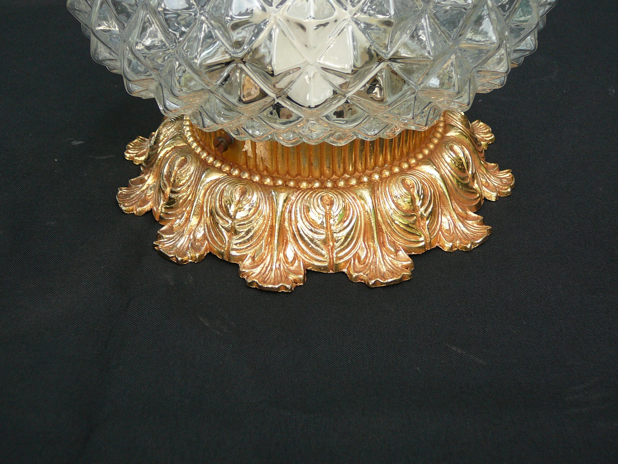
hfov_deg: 40.4
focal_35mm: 47
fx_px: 839
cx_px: 309
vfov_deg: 30.9
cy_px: 232
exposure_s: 1/50
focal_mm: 7
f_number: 3.3
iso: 100
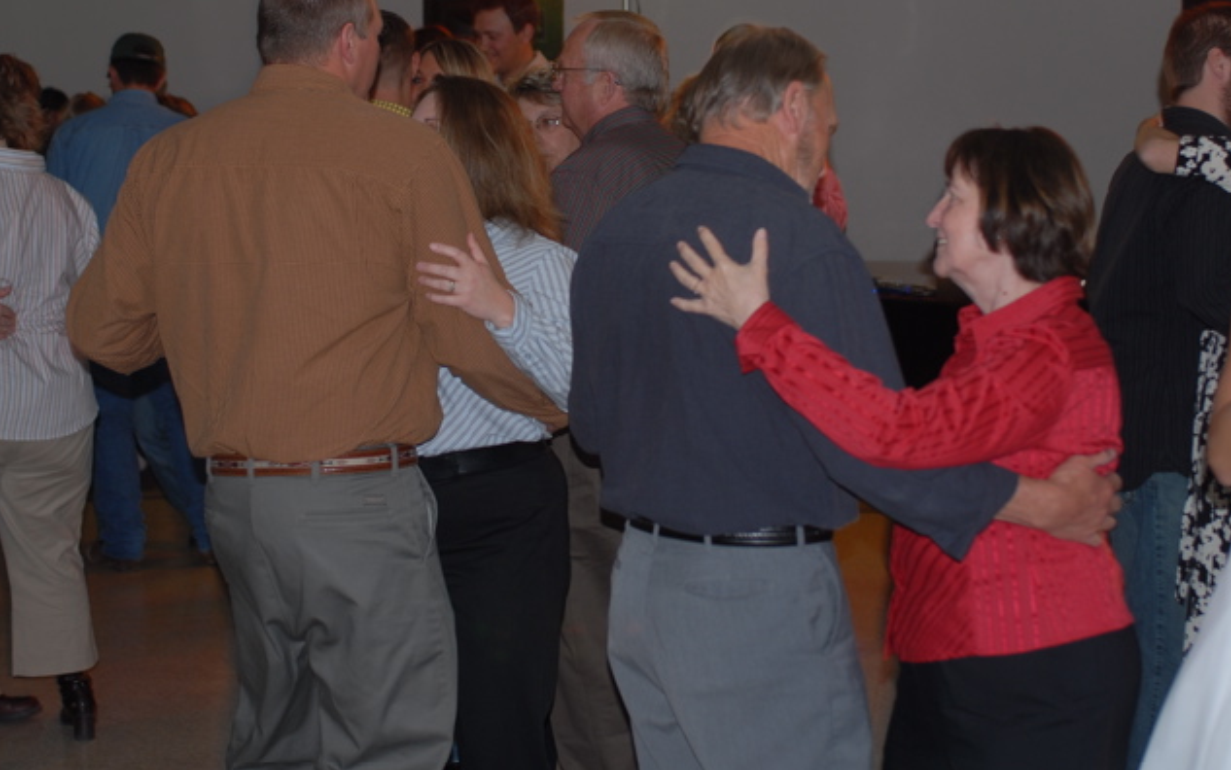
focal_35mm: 68
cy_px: 281
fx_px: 2270
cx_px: 560
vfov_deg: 19.2
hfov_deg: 30.3
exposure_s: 1/10
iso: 100
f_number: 2.8
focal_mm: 35
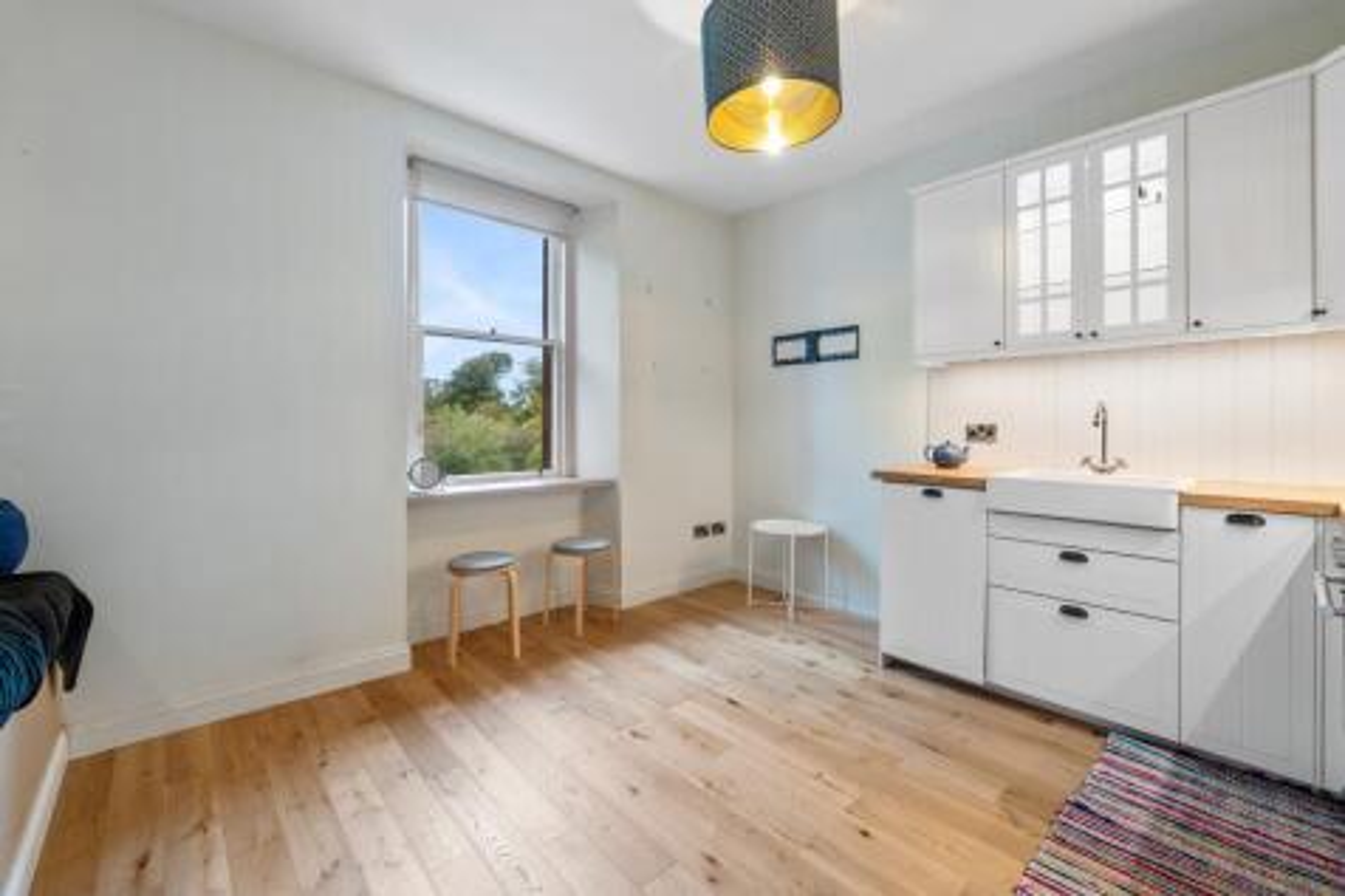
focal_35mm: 14
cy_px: 448
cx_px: 672
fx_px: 523
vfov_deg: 81.2
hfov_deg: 104.3
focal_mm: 14
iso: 640
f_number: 8
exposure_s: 1/10
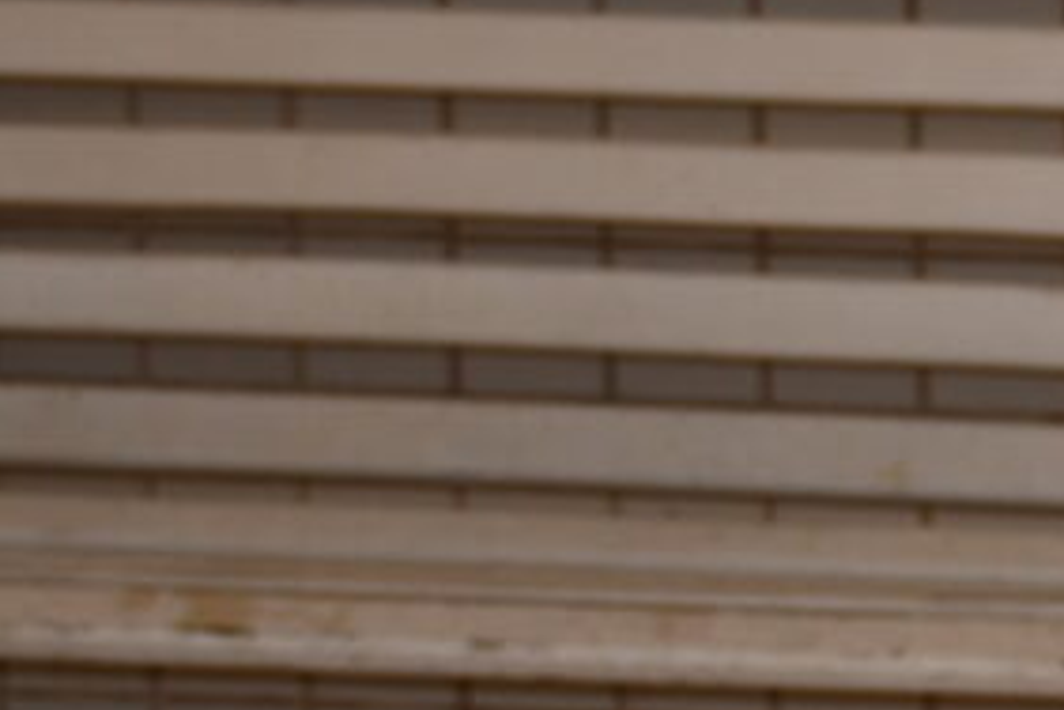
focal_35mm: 327
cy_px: 38
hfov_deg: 5.9
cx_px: 2951
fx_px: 9664
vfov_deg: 4.2
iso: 100
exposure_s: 1/250
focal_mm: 32
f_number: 5.6
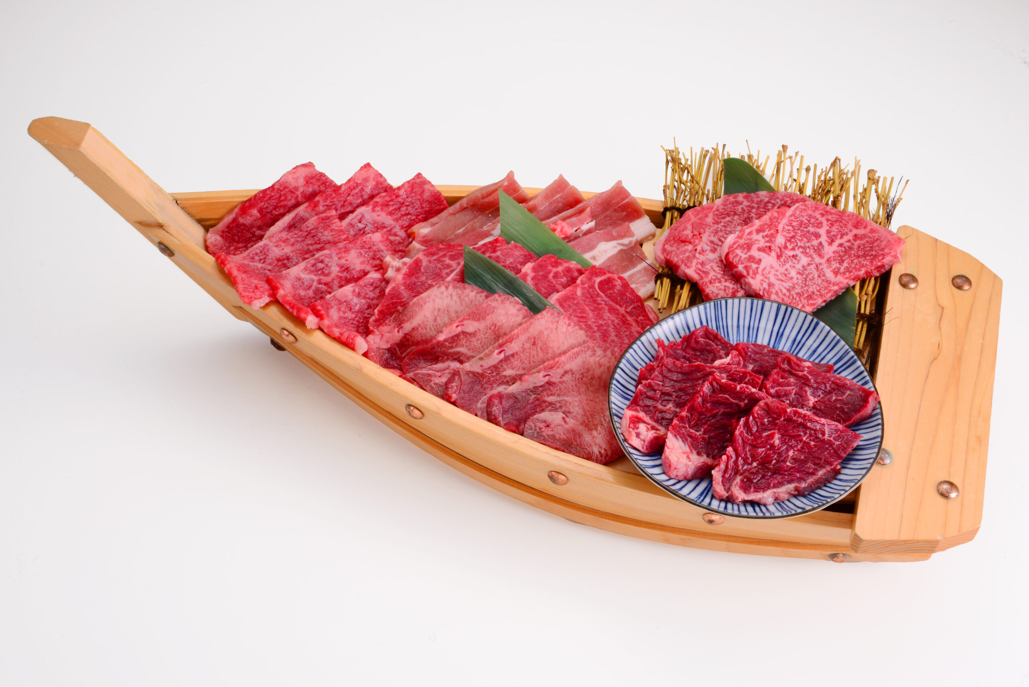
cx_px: 514
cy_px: 344
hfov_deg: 30.9
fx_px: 1859
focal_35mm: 65
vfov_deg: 20.9
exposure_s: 1/125
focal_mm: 65
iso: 100
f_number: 22
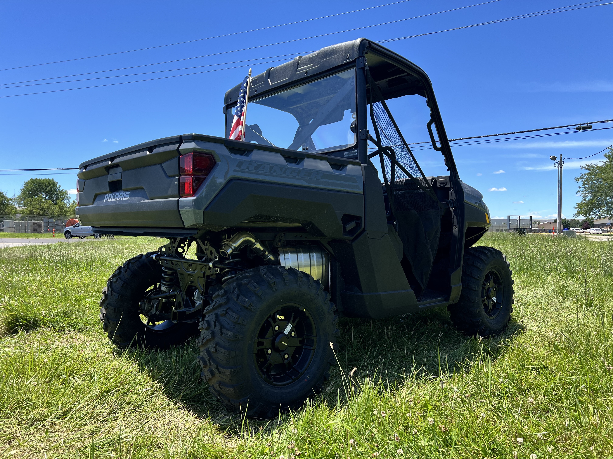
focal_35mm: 26
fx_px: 460
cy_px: 230
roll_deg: -1.0
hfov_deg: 67.3
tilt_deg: -0.4
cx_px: 306
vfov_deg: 53.1
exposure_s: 1/2008
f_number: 1.5
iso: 50
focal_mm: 5.7
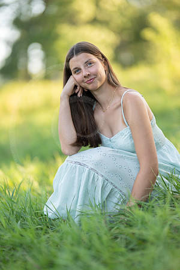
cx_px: 90
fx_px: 637
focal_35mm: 85
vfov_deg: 23.9
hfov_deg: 16.1
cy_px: 135
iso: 160
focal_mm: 85
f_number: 1.2
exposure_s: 1/1000
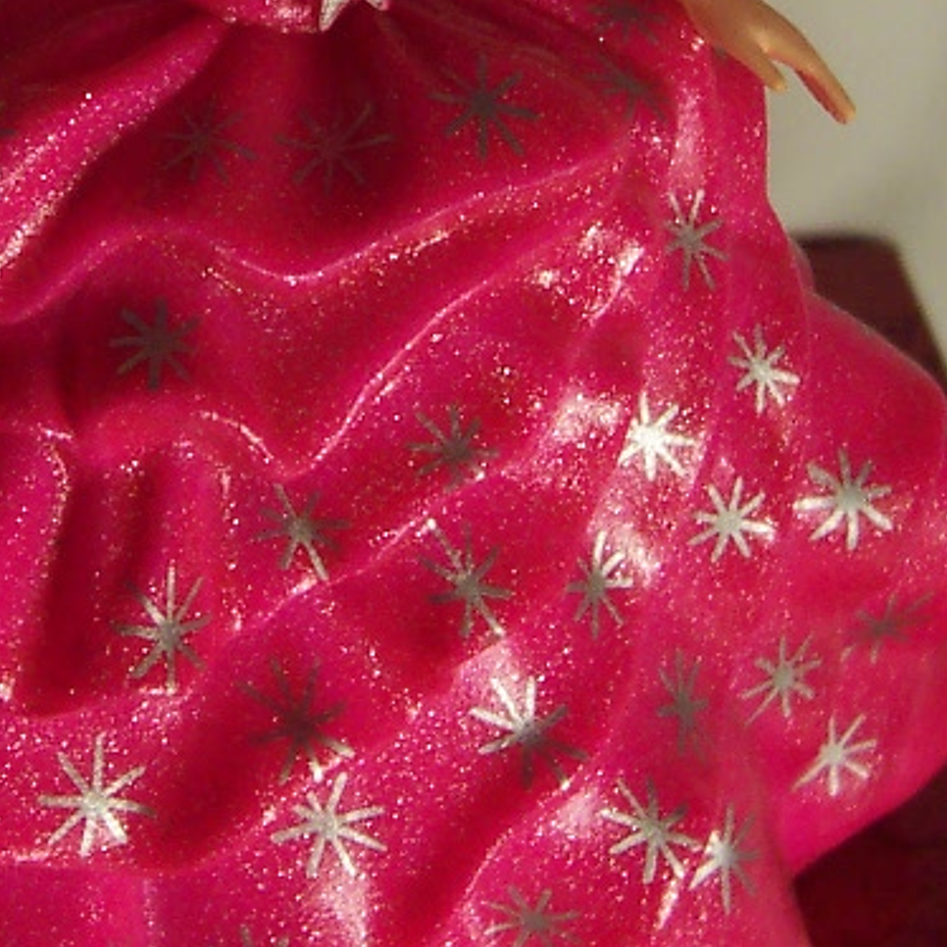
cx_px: 268
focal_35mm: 105
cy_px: -38
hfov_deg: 16.5
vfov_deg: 16.2
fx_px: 3250
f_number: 2.8
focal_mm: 5.6
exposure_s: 1/180
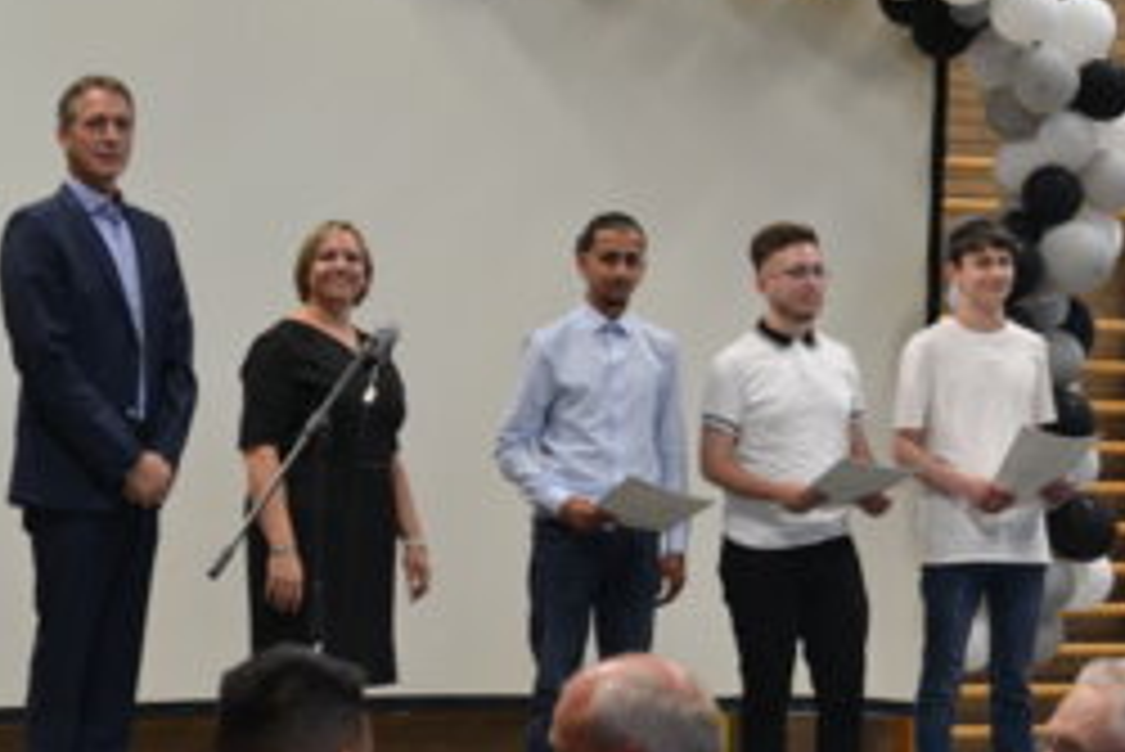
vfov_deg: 10.4
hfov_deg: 15.5
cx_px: 734
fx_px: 4121
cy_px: 353
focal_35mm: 132
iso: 1100
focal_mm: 55
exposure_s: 1/60
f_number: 5.6
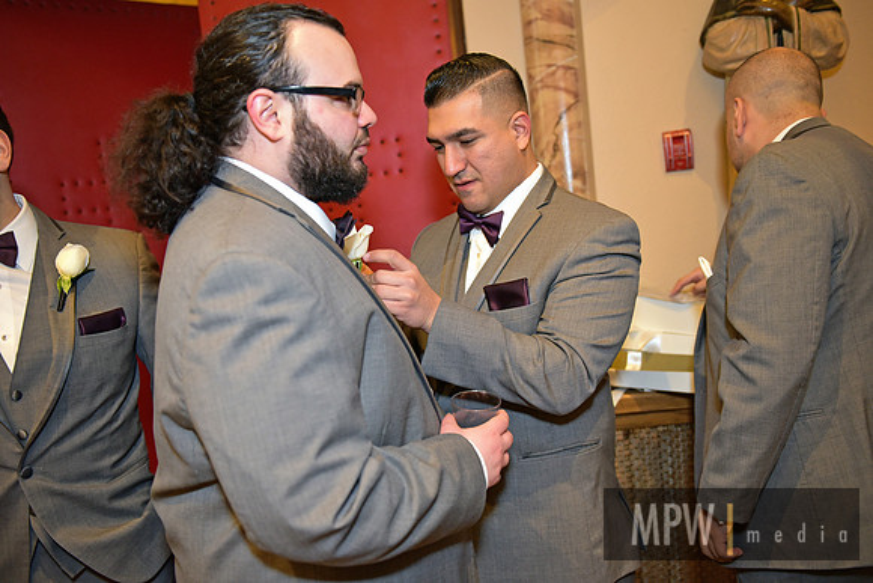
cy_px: 292
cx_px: 436
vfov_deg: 42.3
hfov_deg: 60.3
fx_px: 752
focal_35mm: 31
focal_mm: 31
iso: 2000
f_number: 2.8
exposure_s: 1/125
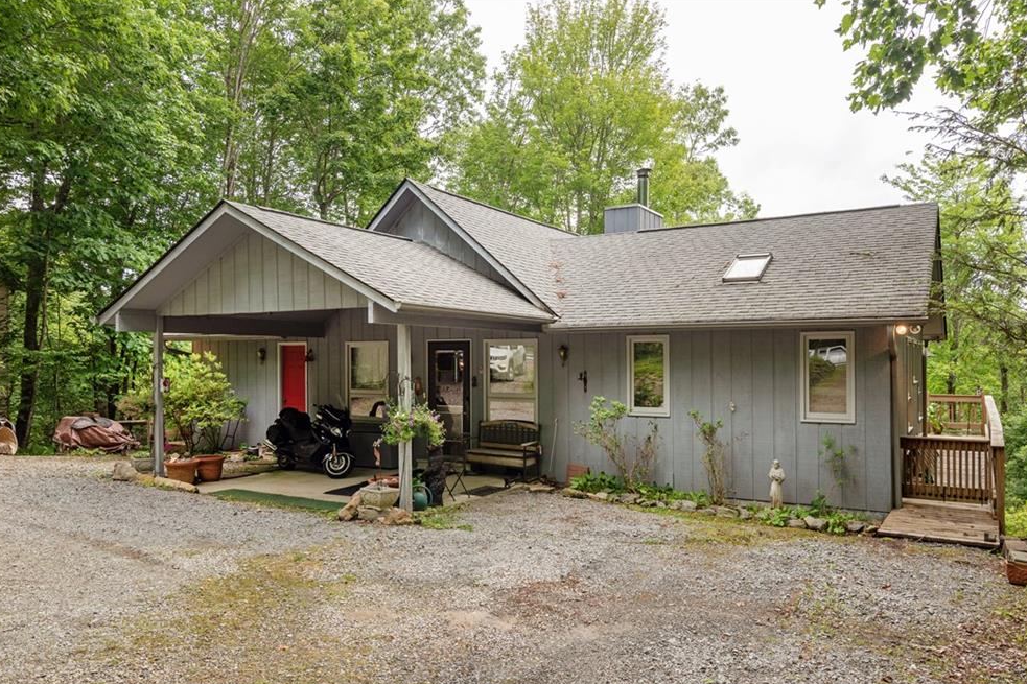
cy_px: 350
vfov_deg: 51.3
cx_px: 523
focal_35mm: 25
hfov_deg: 71.5
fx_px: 713
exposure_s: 1/160
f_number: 8
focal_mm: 24
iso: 160
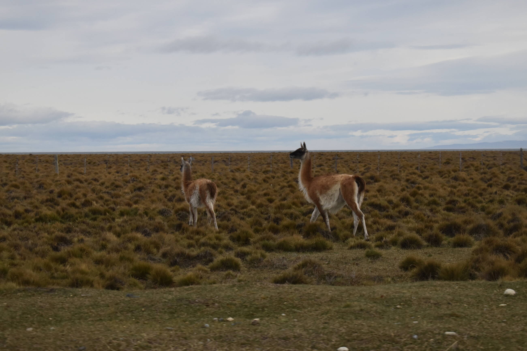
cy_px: 176
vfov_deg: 16.6
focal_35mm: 82
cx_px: 264
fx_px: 1208
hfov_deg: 24.6
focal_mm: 55
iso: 800
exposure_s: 1/800
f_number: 5.6
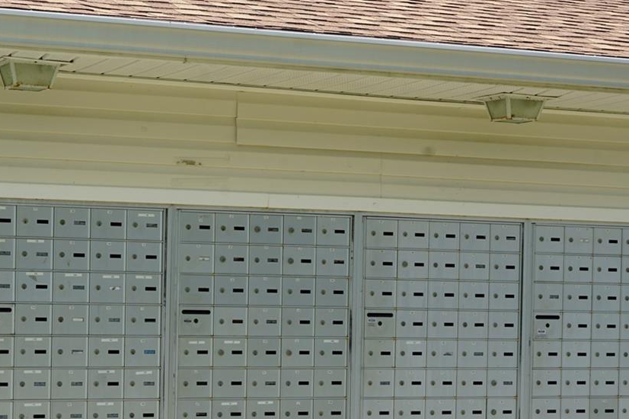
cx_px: 270
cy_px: 325
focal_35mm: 93
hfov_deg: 21.9
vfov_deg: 14.6
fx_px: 1624
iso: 100
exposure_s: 1/125
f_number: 11
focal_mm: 48
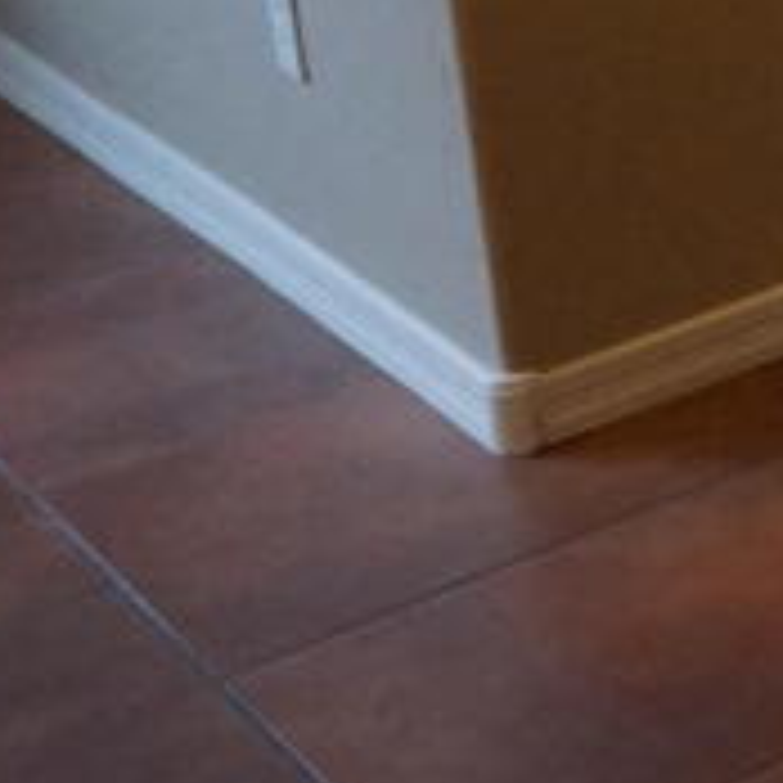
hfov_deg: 10.4
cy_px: -515
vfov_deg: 15.4
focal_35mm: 101
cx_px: 2524
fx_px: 2585
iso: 6400
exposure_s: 1/160
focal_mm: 18
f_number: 4
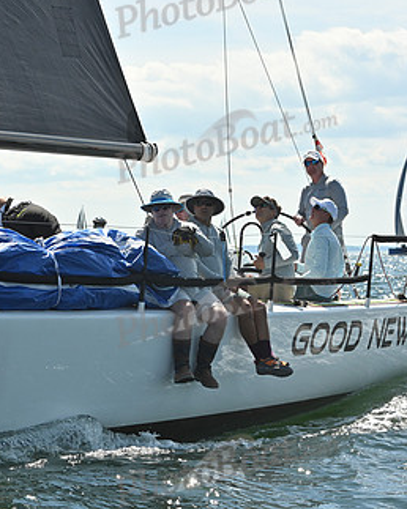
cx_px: 35
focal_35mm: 135
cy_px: 247
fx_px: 2035
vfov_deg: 14.3
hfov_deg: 11.3
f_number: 9
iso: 250
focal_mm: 80
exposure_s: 1/1000
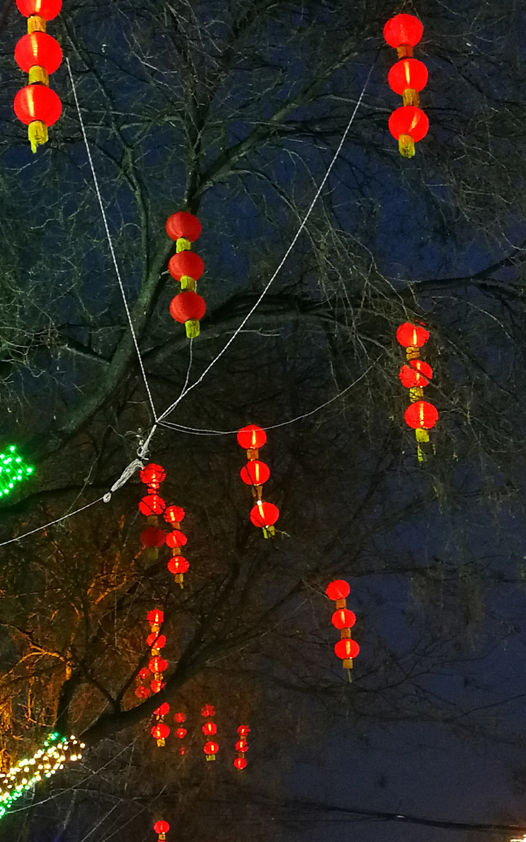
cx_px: 351
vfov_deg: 28.1
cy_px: 534
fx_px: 1675
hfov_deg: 17.8
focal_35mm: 73
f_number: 2.2
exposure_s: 1/16.7
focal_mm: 3.95
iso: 640
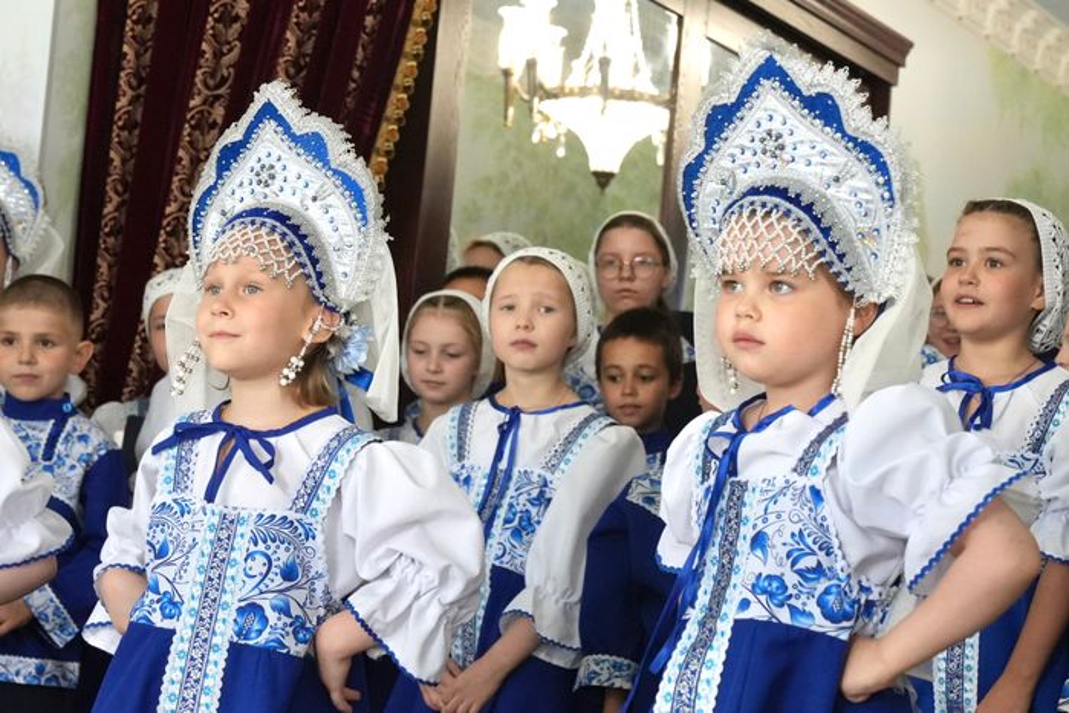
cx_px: 534
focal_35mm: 78
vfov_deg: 17.5
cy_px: 356
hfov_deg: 26.0
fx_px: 2316
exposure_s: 1/250
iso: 5000
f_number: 5.6
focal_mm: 52
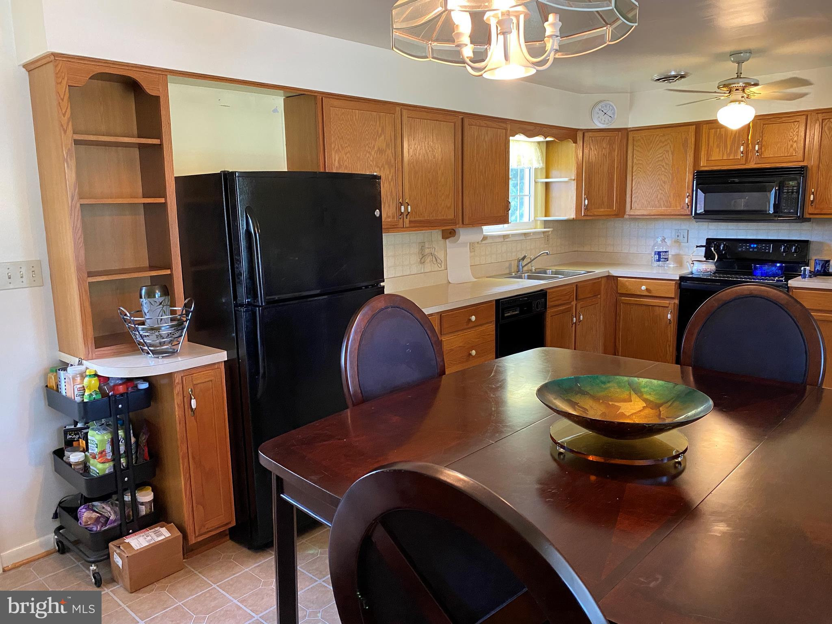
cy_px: 312
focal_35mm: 26
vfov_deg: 53.1
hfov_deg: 67.3
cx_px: 416
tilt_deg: -9.3
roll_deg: +0.8
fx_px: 625
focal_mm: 4.25
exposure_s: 1/60
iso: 320
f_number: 1.8
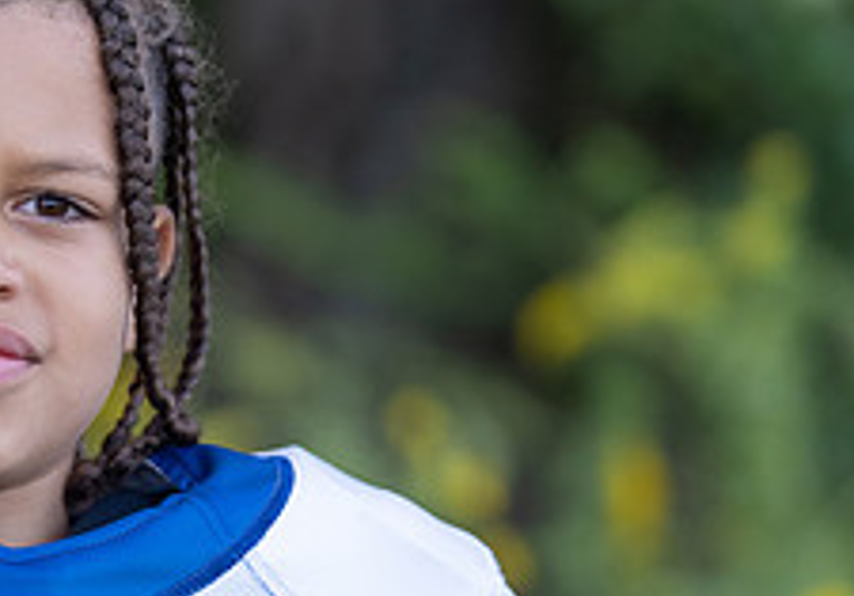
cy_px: 445
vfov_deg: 4.4
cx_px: -25
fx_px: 7701
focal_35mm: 320
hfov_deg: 6.3
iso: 250
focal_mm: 115
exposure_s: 1/320
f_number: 2.8
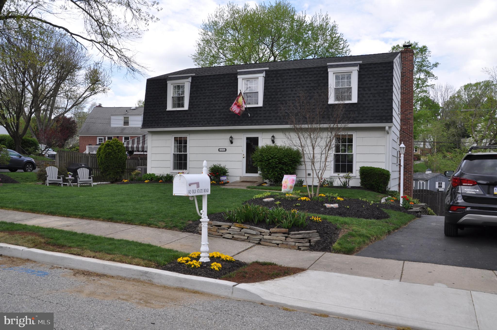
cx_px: 248
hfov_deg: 59.6
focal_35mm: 32
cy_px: 165
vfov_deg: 41.6
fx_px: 434
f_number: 9
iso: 200
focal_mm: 21
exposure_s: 1/320
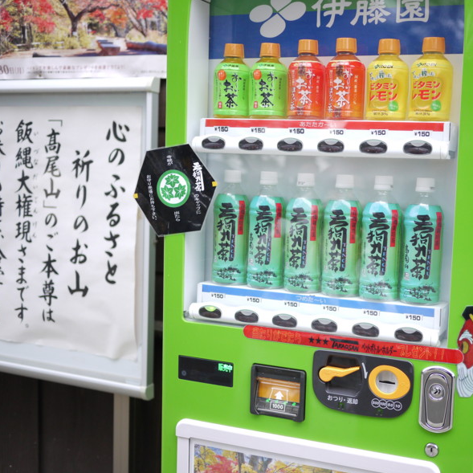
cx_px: 316
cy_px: 239
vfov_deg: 35.4
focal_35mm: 48
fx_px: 742
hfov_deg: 35.0
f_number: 1.7
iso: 400
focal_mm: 20
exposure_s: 1/500
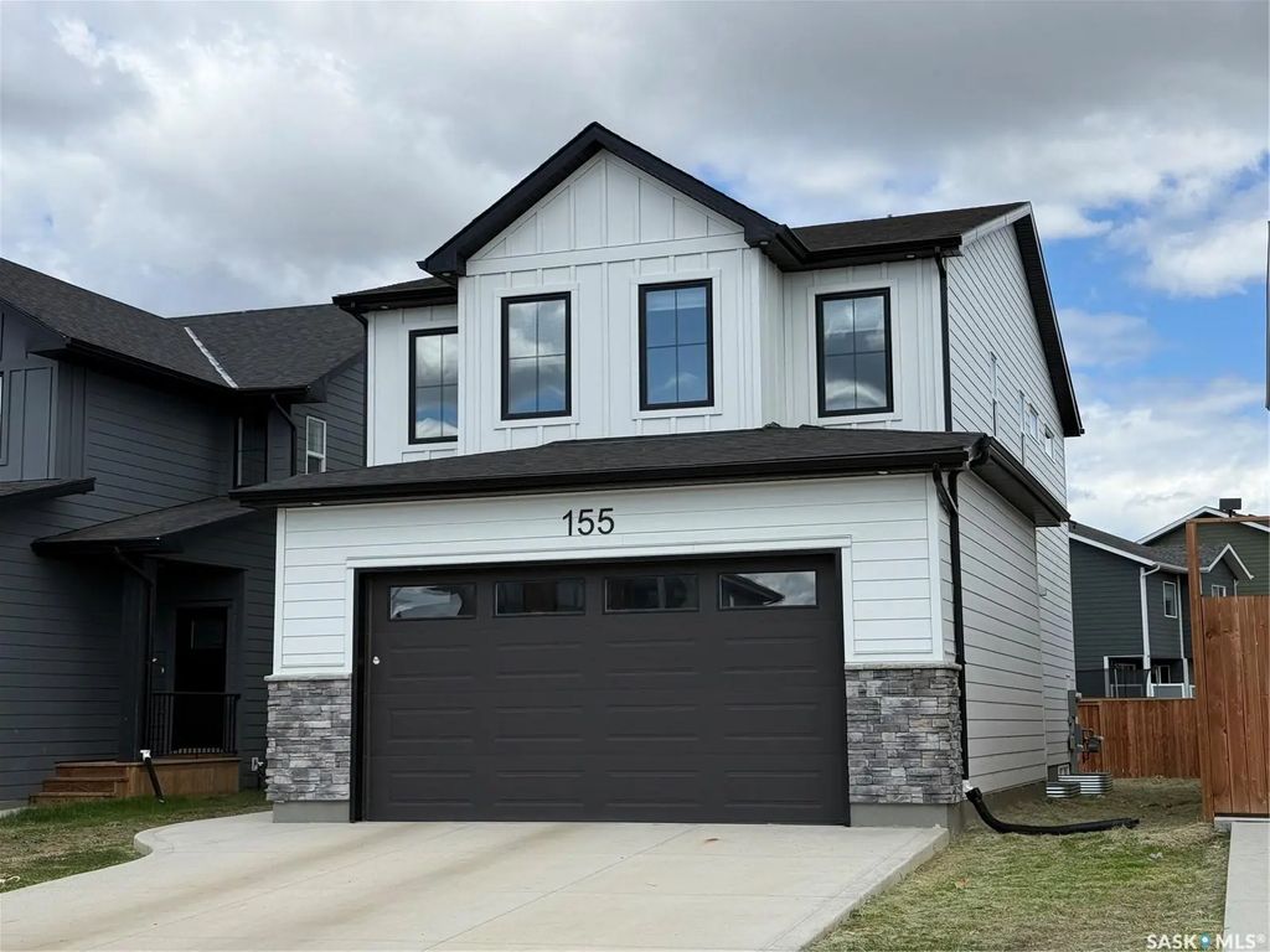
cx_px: 635
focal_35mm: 48
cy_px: 476
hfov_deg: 39.7
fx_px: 1761
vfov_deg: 30.3
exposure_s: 1/4878
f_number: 1.78
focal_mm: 6.76
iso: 64
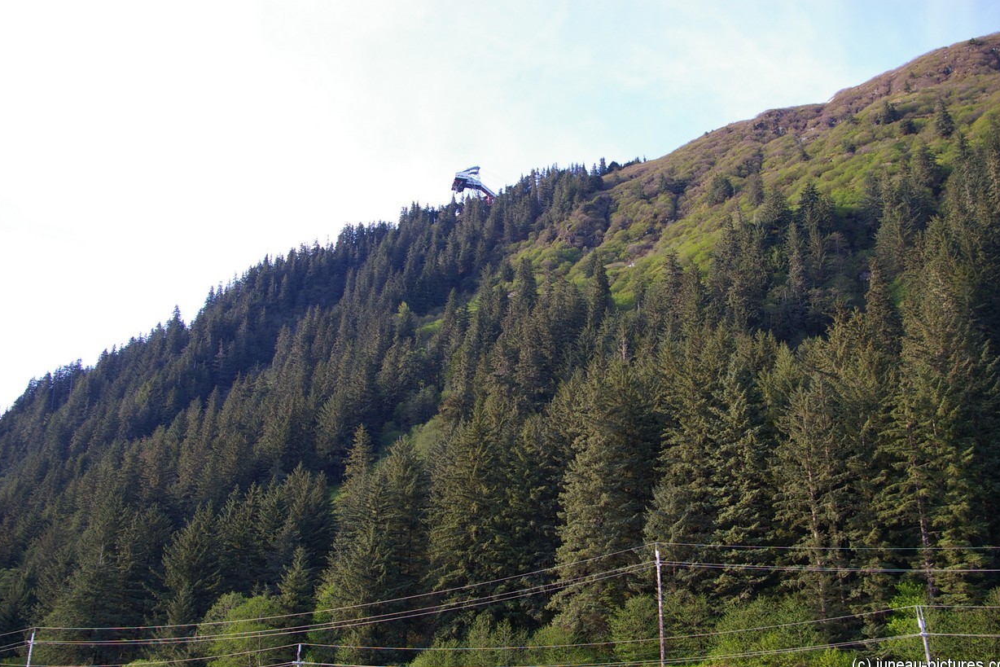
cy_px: 341
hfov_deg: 51.9
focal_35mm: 37
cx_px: 506
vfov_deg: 35.9
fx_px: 1028
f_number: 5.6
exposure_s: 1/180
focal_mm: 24
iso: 200
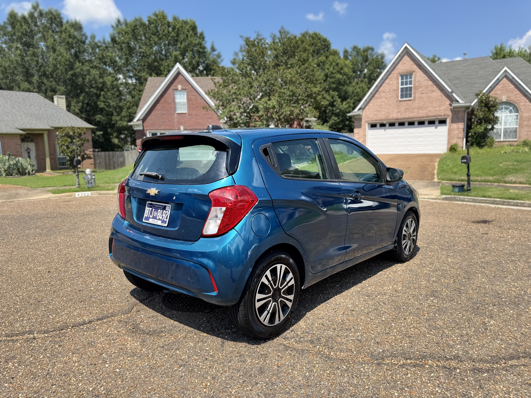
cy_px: 199
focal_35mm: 24
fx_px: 368
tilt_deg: -8.0
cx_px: 266
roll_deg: +1.8
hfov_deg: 71.6
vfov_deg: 56.8
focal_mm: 6.76
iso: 80
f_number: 1.78
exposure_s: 1/1456
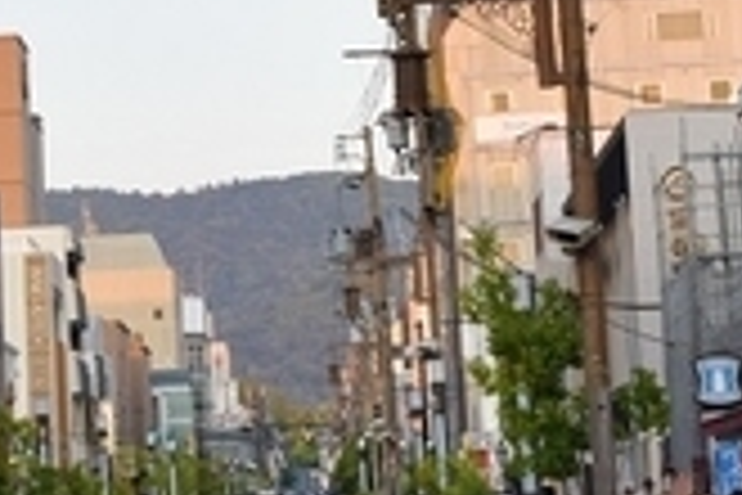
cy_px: -151
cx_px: -85
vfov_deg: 8.5
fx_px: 3298
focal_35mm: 160
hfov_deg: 12.6
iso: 400
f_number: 7.1
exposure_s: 1/200
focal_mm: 22
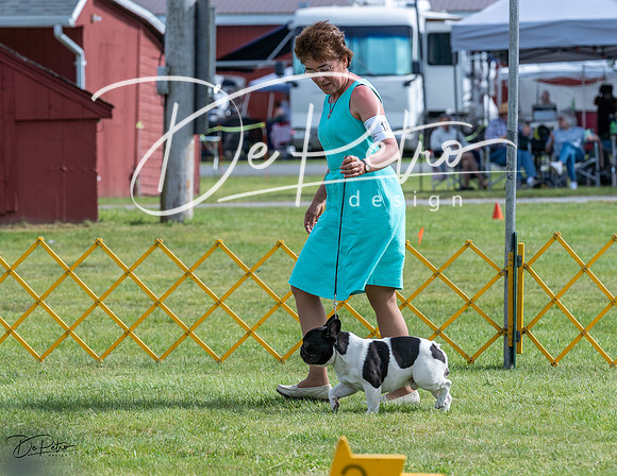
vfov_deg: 7.8
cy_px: 210
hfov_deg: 10.0
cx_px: 286
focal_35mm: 195
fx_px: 3509
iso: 250
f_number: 5.6
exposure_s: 1/1250
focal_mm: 148
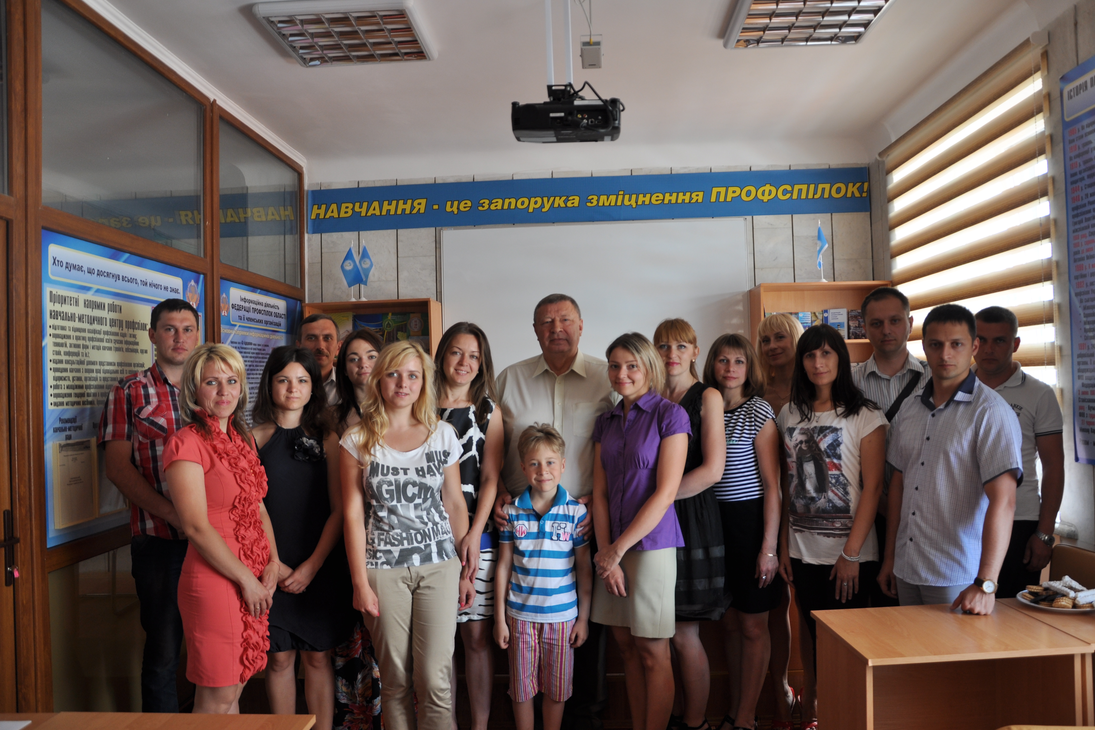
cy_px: 369
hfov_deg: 65.5
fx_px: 852
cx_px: 561
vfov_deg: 46.4
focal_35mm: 28
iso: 200
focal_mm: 18
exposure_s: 1/40
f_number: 3.5
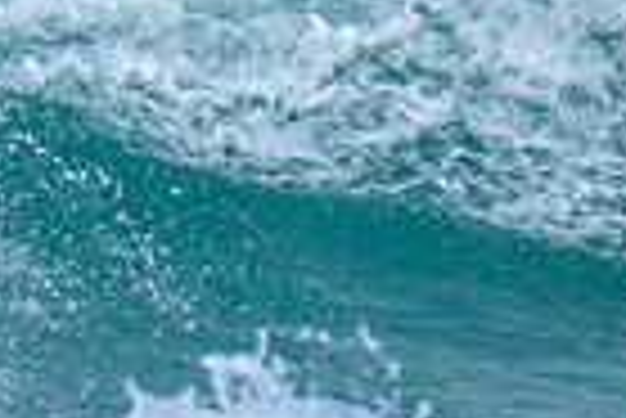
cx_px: -1031
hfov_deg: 0.4
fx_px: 80054
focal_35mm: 4599
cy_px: -81
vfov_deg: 0.3
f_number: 6.3
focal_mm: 800
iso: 220
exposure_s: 1/2000
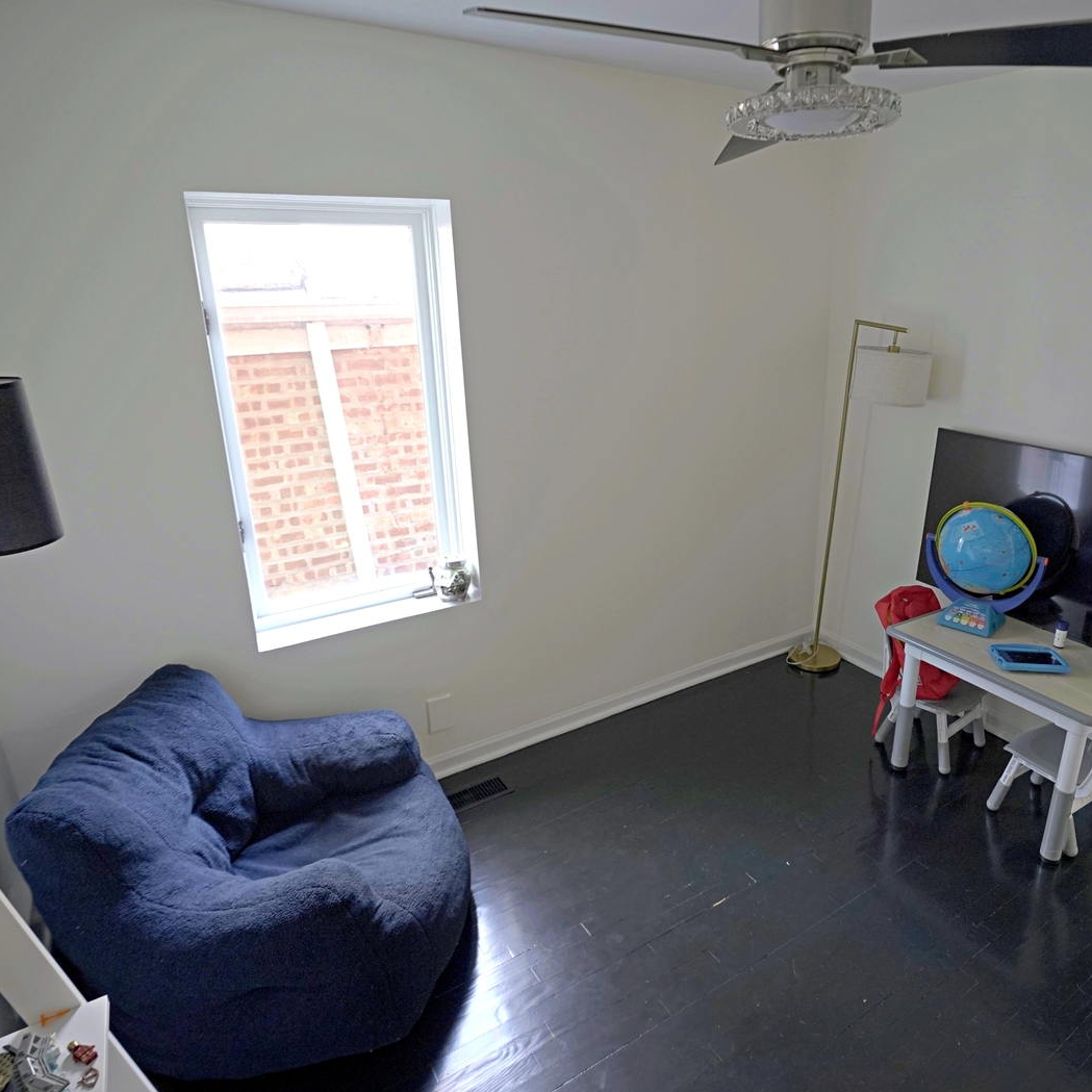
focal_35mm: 21
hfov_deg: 71.1
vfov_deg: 72.1
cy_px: 554
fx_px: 749
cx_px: 672
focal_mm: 16
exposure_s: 1/80
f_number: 3.5
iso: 12800
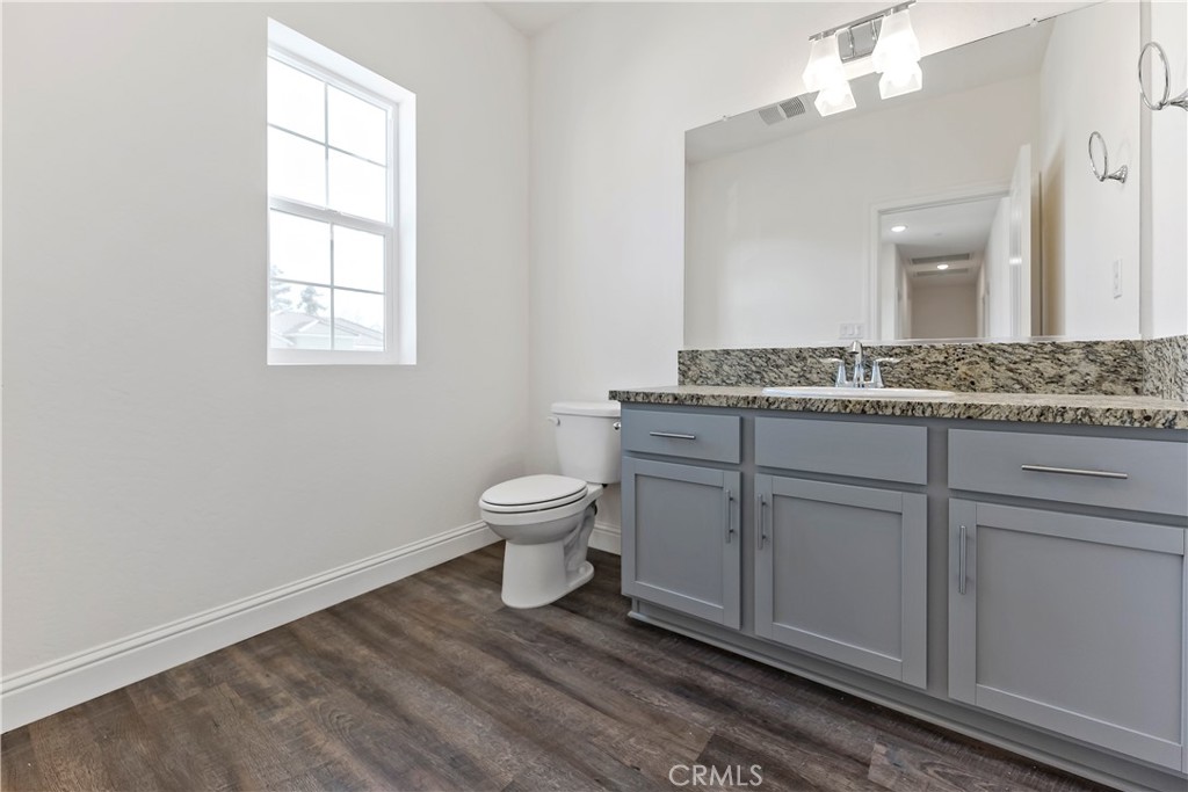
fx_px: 462
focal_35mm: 14
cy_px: 396
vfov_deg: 81.2
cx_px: 594
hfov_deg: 104.2
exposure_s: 1/160
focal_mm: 14
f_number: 4
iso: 400
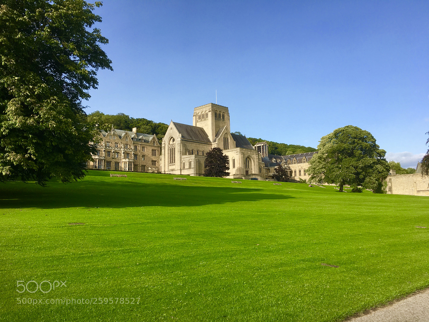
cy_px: 161
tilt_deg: +8.6
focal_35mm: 29
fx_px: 359
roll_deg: +1.0
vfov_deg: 48.2
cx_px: 214
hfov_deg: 61.7
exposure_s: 1/938
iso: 25
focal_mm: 4.15
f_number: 2.2
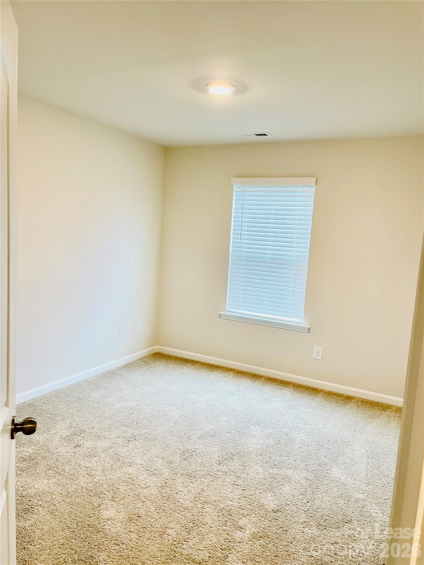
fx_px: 425
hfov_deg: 53.1
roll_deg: -2.6
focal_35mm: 26
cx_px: 212
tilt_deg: -6.0
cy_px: 282
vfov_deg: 67.3
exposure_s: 1/60
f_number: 1.6
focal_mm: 4.2
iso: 80
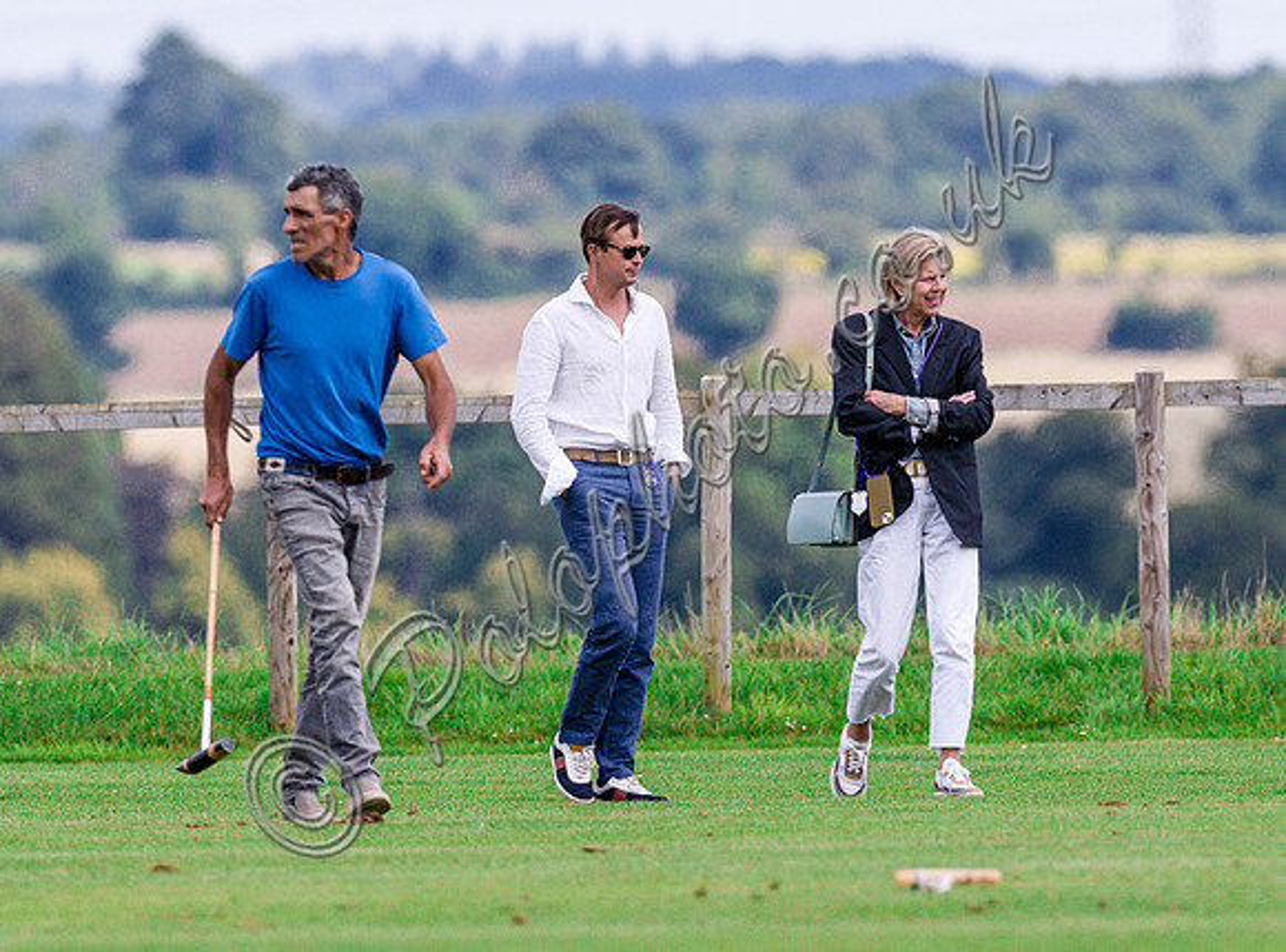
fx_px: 42789
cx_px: 678
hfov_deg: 1.7
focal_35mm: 1157
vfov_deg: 1.3
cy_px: 489
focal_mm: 500
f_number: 6.3
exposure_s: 1/1000
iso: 400
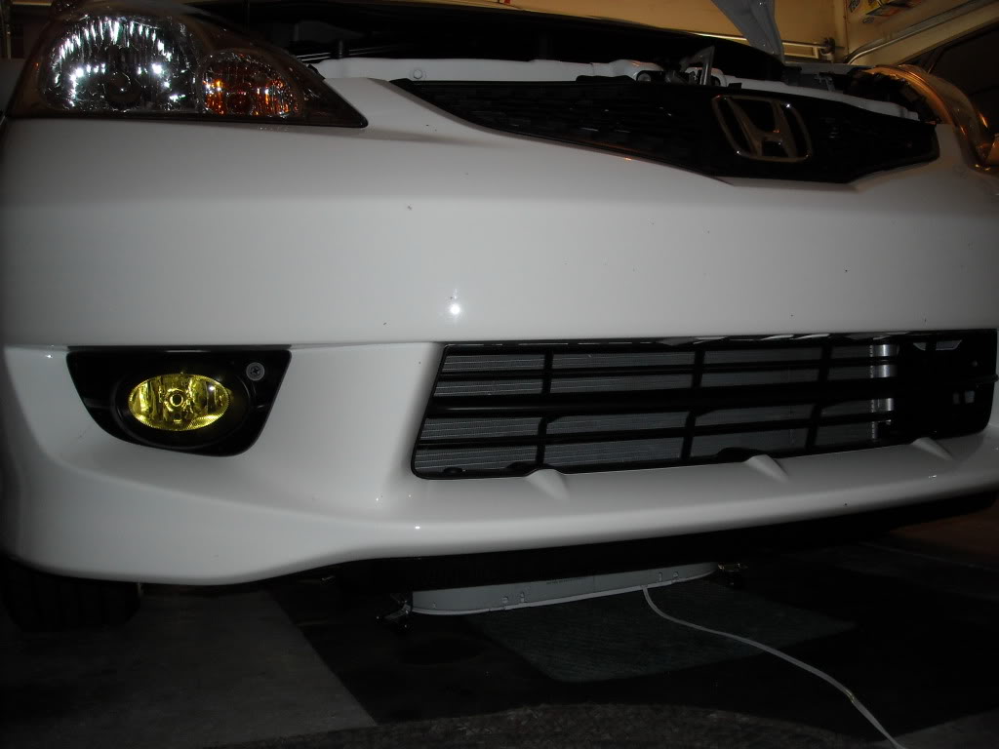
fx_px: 1010
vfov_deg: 40.7
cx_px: 500
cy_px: 374
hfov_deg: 52.6
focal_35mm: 35
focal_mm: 5.7
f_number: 2.8
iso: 200
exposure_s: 1/60
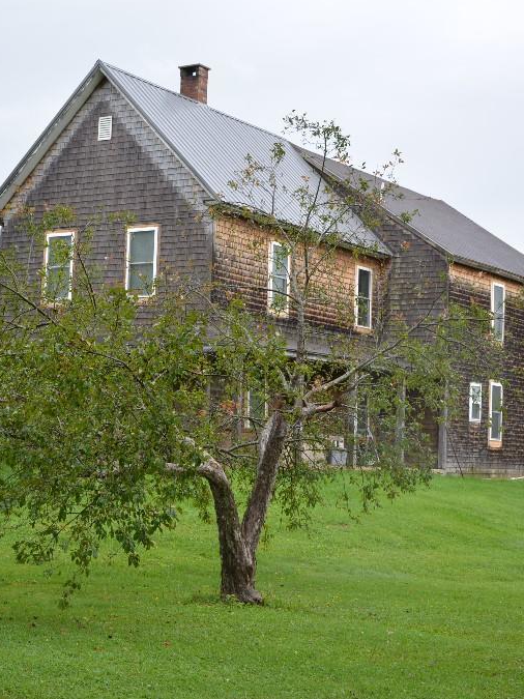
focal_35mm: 70
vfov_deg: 27.8
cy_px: 347
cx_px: 159
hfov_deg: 20.9
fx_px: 1413
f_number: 6.3
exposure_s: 1/160
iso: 200
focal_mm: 32
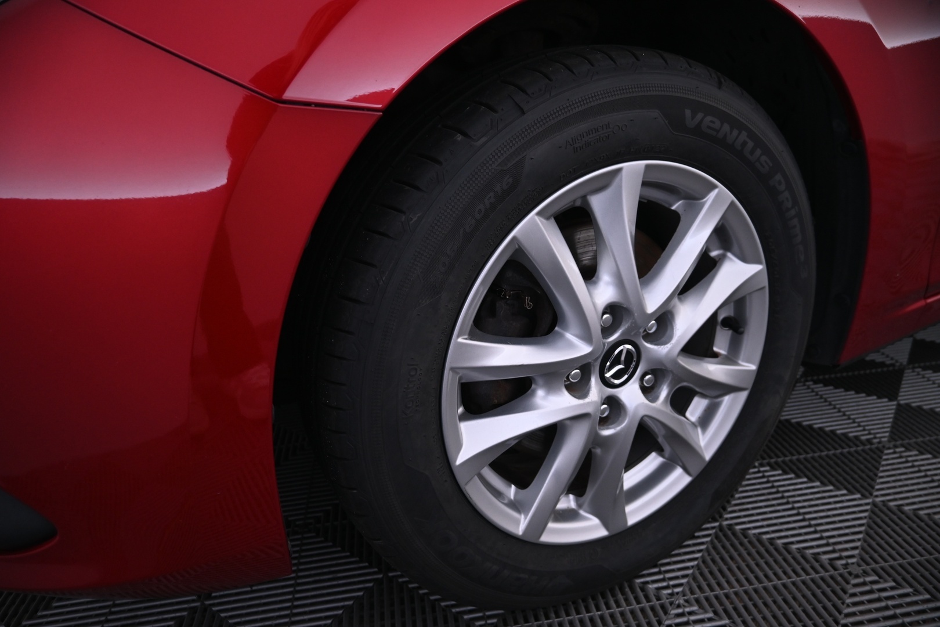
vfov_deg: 53.1
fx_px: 627
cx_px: 470
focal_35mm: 24
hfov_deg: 73.7
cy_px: 314
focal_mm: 16
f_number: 3.5
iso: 560
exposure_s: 1/25
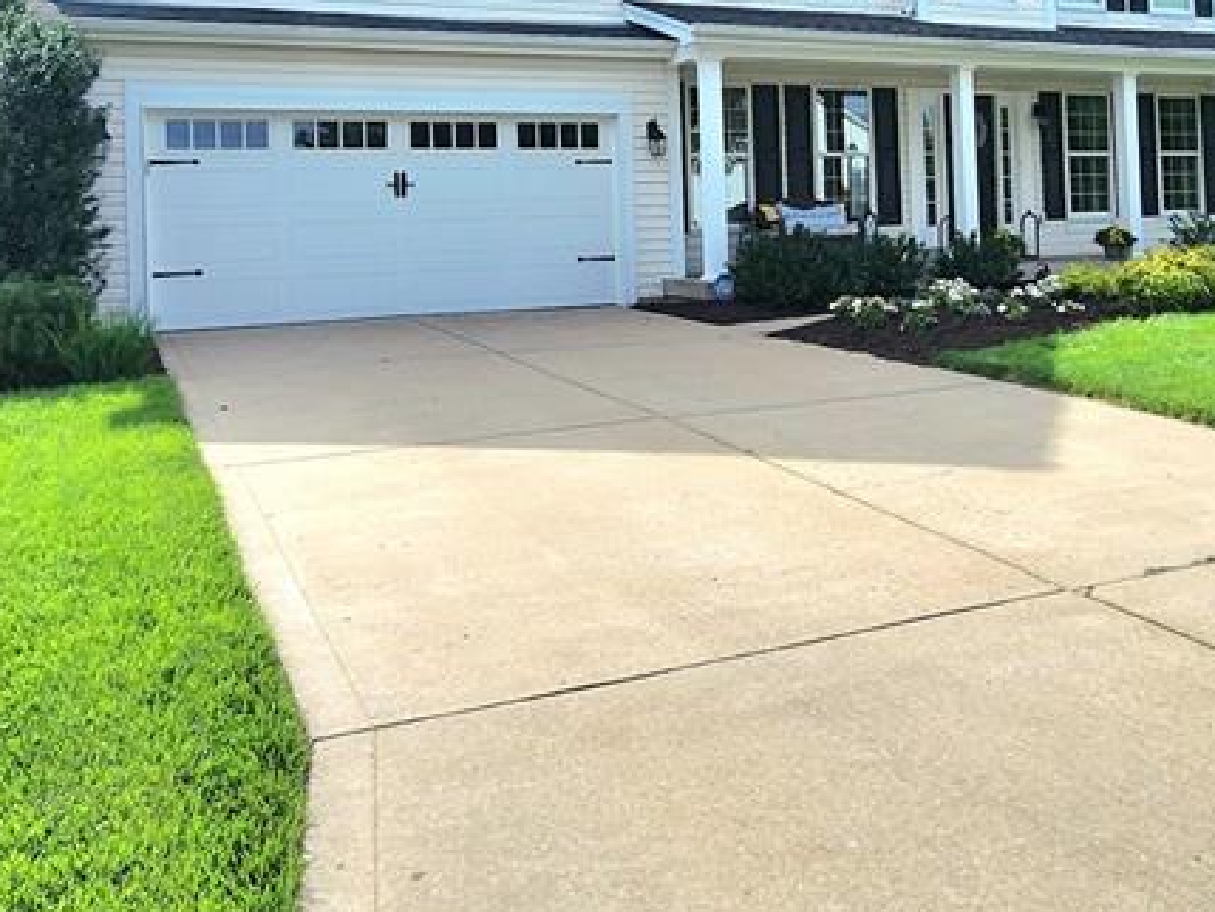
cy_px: 215
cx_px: 646
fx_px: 1088
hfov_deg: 58.3
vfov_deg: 43.8
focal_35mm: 31
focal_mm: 2.2
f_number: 2.2
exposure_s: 1/5000
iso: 50
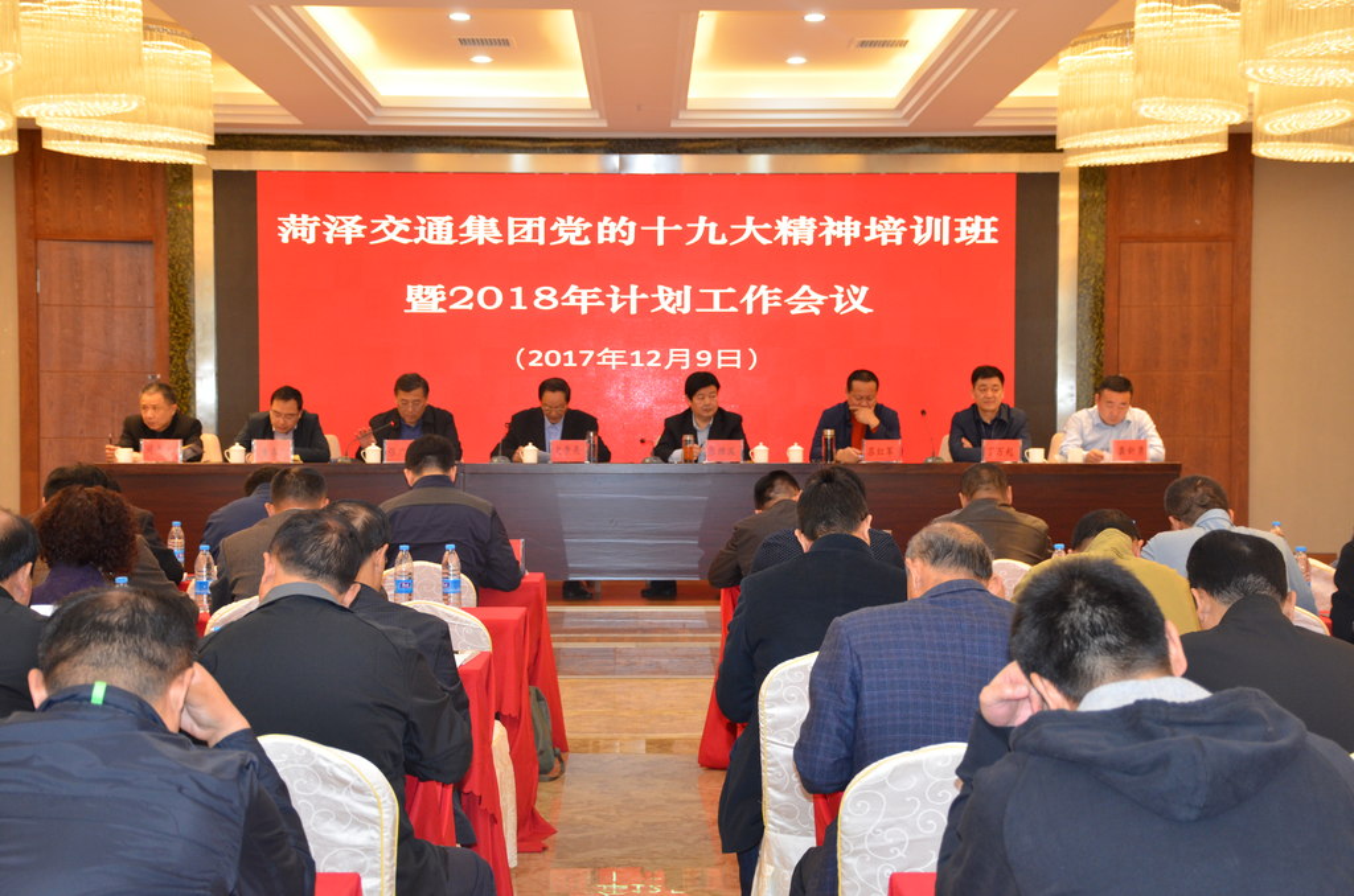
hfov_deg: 35.1
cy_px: 448
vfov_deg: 23.7
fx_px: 2139
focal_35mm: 57
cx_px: 677
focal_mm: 38
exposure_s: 1/60
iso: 800
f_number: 4.2
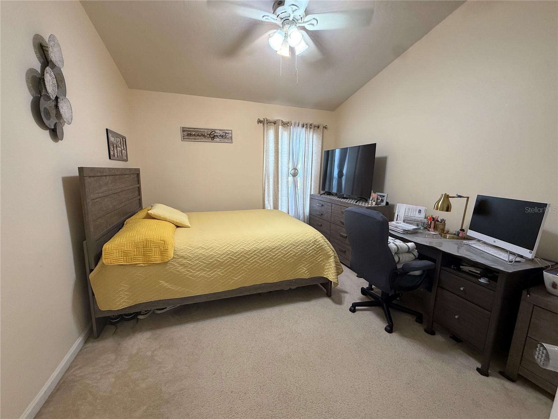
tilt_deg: -9.6
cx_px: 279
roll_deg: -0.5
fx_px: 226
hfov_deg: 102.1
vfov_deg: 85.7
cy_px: 210
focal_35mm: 14
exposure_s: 1/60
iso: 320
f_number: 2.2
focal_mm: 2.22
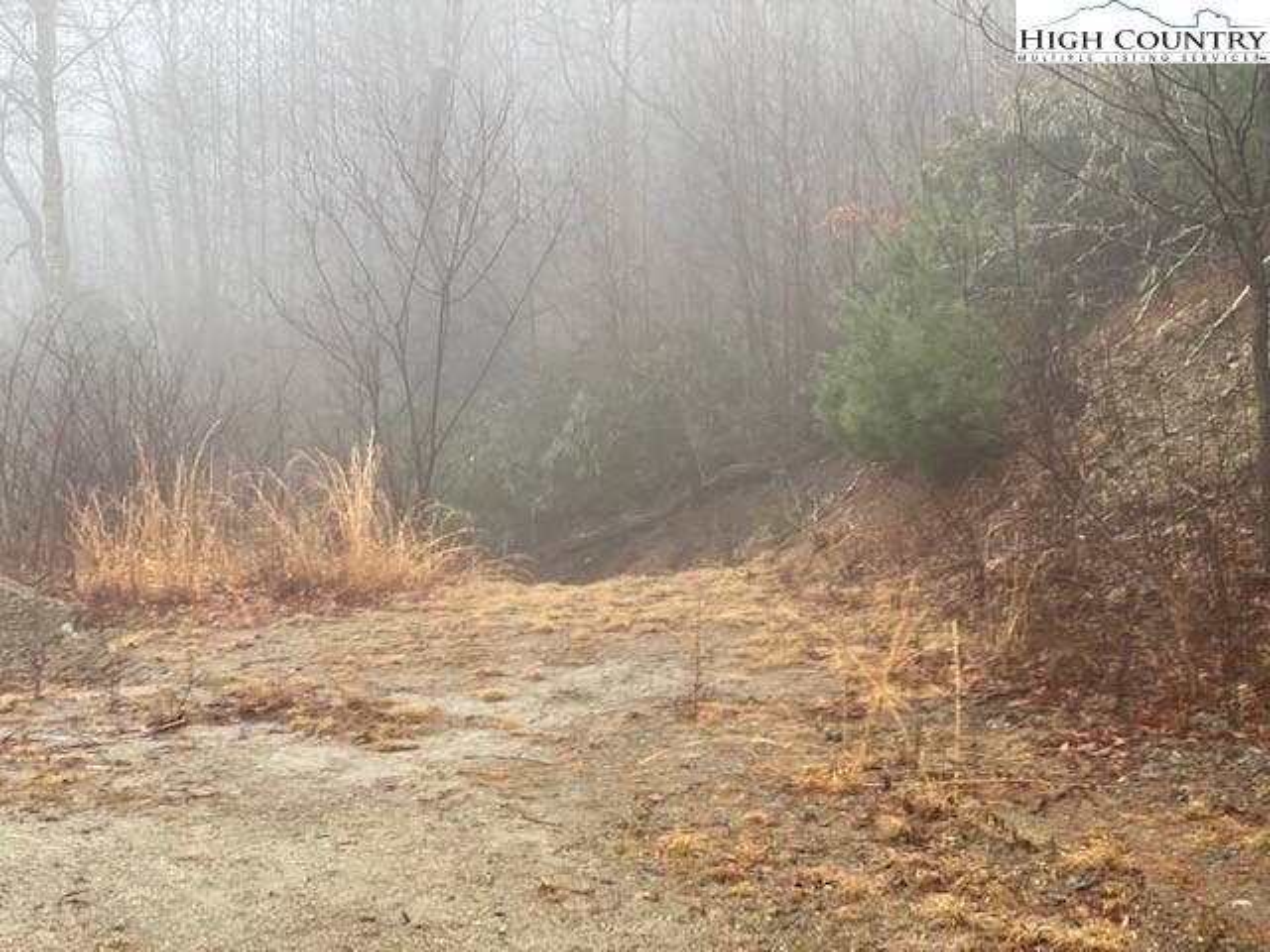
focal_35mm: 52
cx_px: 635
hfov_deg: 36.8
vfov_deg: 28.0
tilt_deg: -5.3
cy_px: 476
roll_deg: -0.2
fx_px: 1908
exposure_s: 1/122
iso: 100
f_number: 2
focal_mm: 6
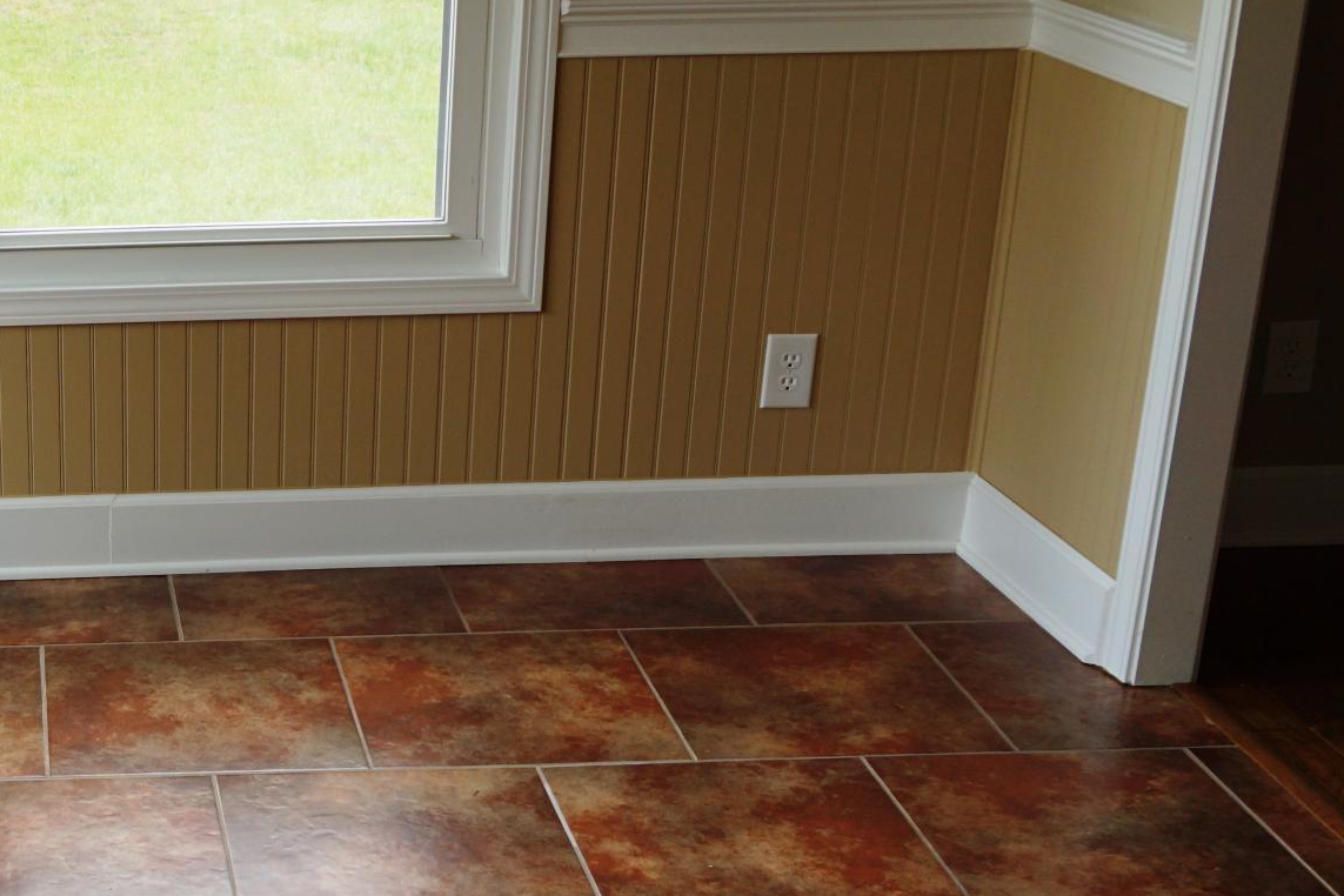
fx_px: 2352
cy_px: 589
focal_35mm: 63
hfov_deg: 29.6
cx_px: -26
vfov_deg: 21.5
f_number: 4
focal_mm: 16
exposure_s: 1/160
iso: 100
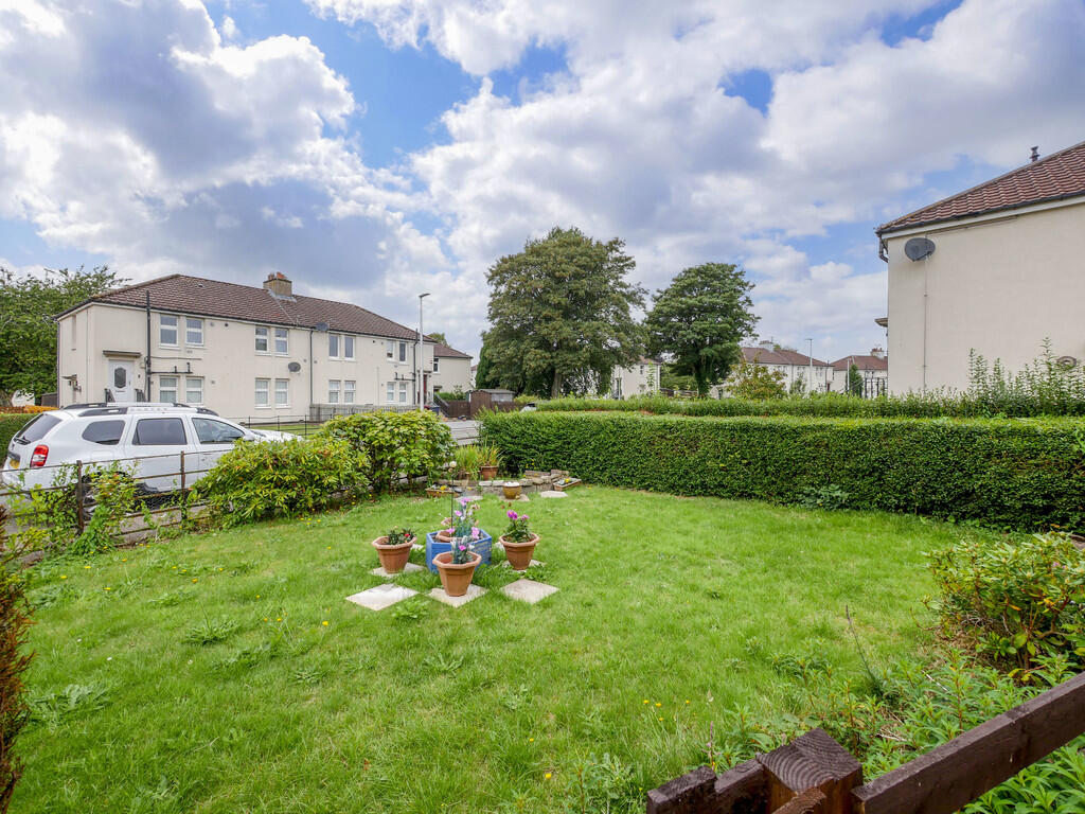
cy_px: 407
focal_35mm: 14
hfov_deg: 102.1
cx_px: 542
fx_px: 439
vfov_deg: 85.7
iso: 200
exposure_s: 1/200
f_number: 5.6
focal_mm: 7
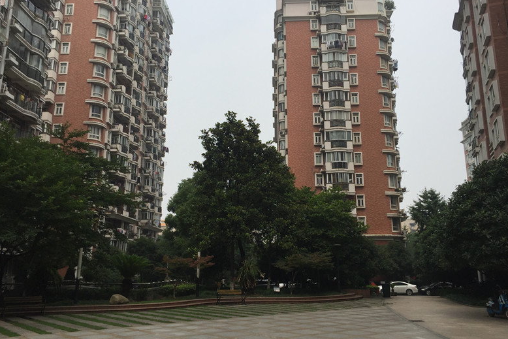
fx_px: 437
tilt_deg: +13.3
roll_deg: -1.0
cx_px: 259
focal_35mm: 31
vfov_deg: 42.3
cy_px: 163
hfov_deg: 60.3
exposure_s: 1/2639
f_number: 2.2
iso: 32
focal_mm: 4.15
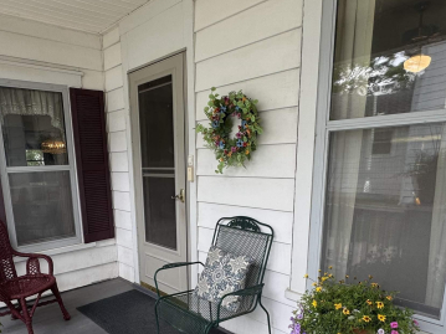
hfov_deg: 66.5
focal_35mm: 26
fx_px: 335
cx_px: 172
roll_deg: +1.5
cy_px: 235
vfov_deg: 51.6
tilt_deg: -13.1
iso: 40
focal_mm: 2.22
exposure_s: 1/176
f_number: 2.2
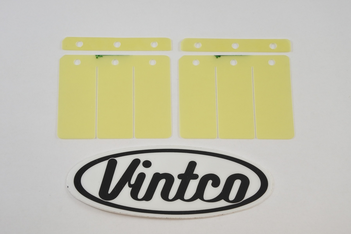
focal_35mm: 57
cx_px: 176
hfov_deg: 35.1
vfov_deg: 23.8
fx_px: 556
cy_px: 117
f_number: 4.8
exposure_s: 1/125
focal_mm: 21.4
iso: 400
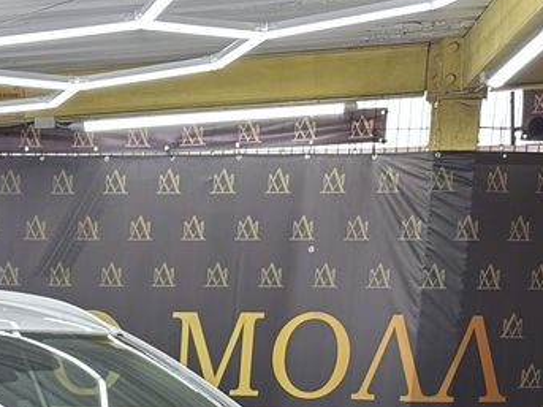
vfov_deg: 15.5
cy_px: 687
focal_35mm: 84
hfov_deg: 22.6
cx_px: 28
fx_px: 1317
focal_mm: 6.86
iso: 64
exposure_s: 1/100
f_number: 1.78
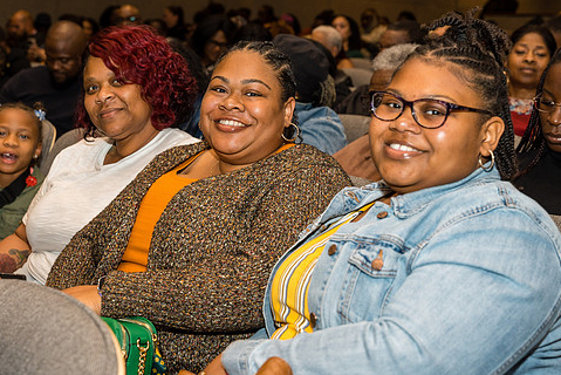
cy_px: 160
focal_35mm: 64
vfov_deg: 21.3
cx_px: 263
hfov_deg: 31.4
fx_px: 998
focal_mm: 47.2
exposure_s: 1/250
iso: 500
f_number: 4.5
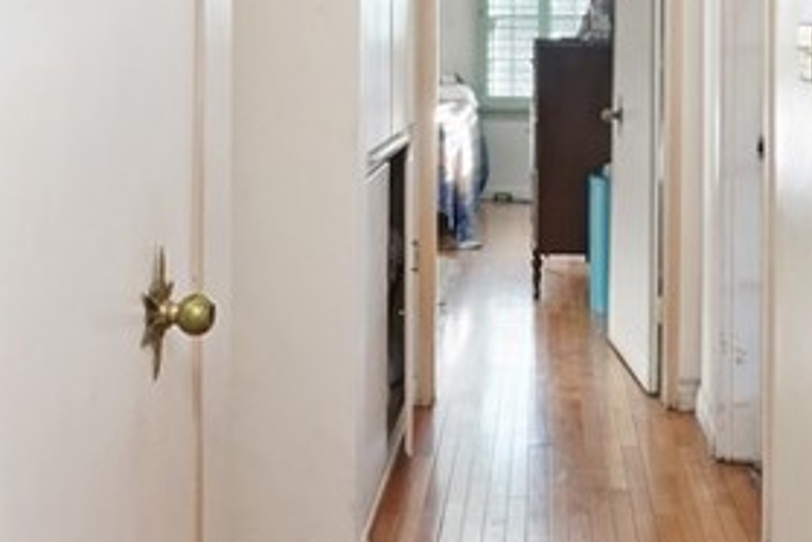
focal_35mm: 55
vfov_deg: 23.5
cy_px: -4
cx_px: 585
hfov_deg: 35.6
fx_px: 1240
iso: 250
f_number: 11
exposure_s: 1/1.6
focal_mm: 10
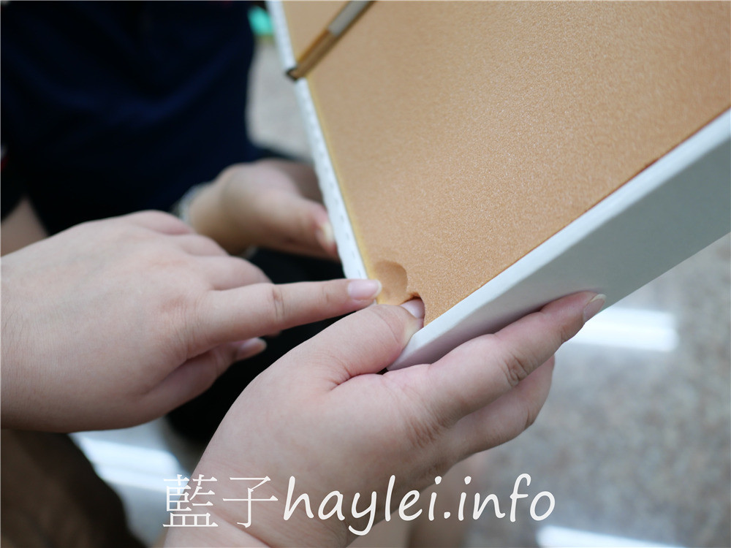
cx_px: 366
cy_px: 274
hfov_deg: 60.0
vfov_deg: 46.8
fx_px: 634
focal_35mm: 30
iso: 250
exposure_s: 1/60
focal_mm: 15
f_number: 1.7
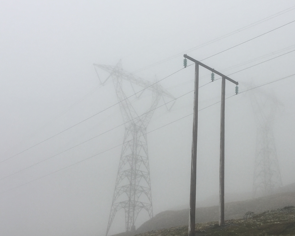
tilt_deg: +20.7
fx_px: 471
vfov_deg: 28.1
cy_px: 139
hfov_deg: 34.4
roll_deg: -1.9
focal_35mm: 54
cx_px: 198
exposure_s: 1/384
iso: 32
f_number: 2.2
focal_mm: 4.15
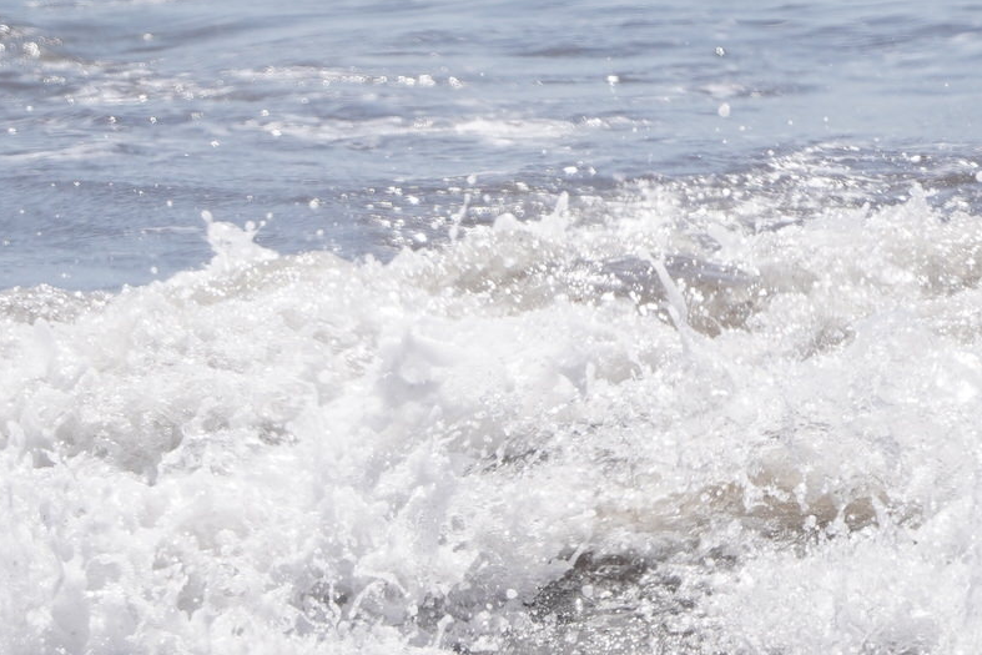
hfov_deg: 1.4
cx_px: 1271
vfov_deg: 0.9
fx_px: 41603
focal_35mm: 1525
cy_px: 166
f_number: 7.1
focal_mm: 463
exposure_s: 1/1250
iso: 250
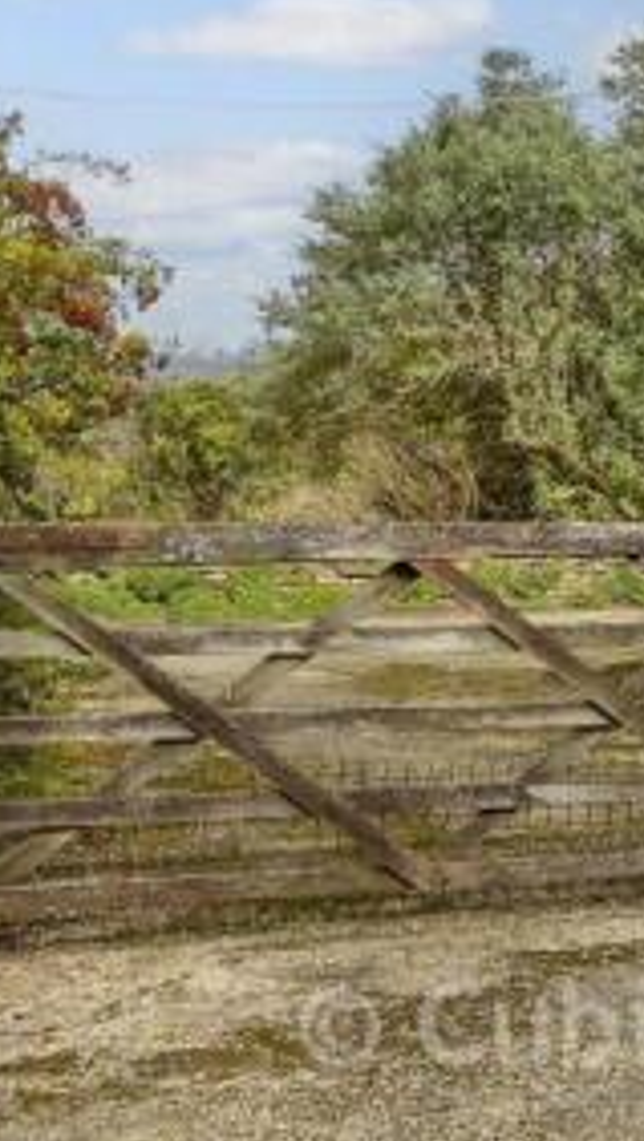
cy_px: 419
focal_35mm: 73
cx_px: 1160
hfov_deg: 14.5
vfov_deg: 28.8
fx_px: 2212
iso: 160
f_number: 8
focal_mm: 20
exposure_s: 1/400
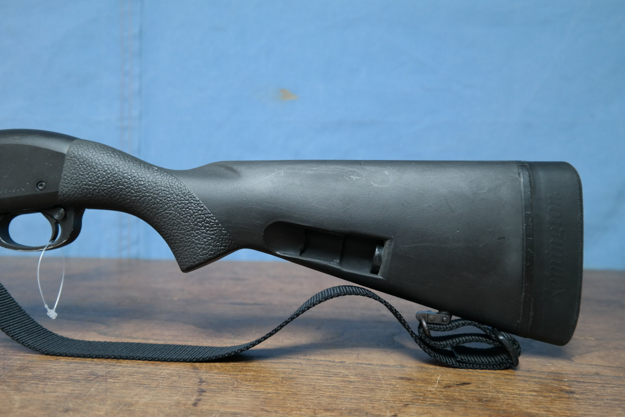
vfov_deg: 45.0
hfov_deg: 63.7
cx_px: 312
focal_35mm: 29
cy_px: 208
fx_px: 503
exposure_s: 1/30
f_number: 3.5
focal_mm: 19
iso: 400
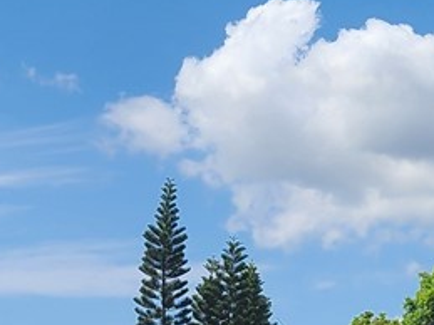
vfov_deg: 10.4
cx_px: 295
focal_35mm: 142
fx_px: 1780
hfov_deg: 13.9
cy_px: 204
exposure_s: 1/1994
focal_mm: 5.4
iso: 20
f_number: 1.8
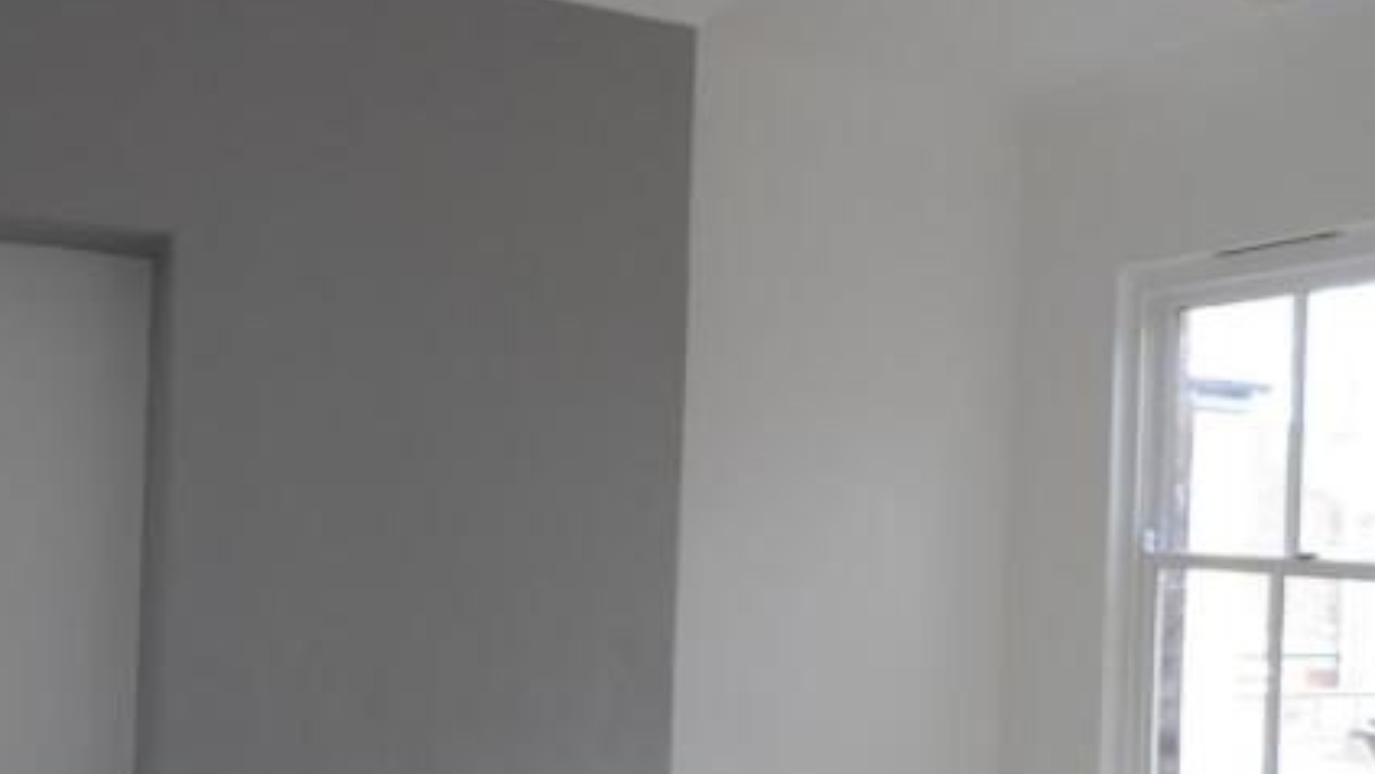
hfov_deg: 55.2
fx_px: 1313
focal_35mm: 36
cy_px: 519
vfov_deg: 32.6
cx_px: 619
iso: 80
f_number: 3.2
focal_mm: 4
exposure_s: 1/30
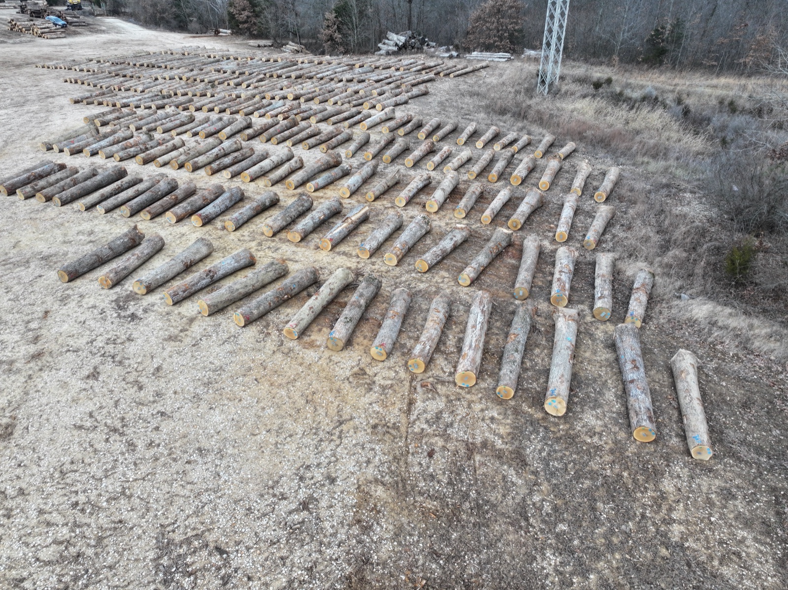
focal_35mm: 24
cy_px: 295
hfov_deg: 71.6
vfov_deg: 56.8
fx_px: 546
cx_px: 394
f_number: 2.8
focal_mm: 12.29
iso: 110
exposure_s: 1/60
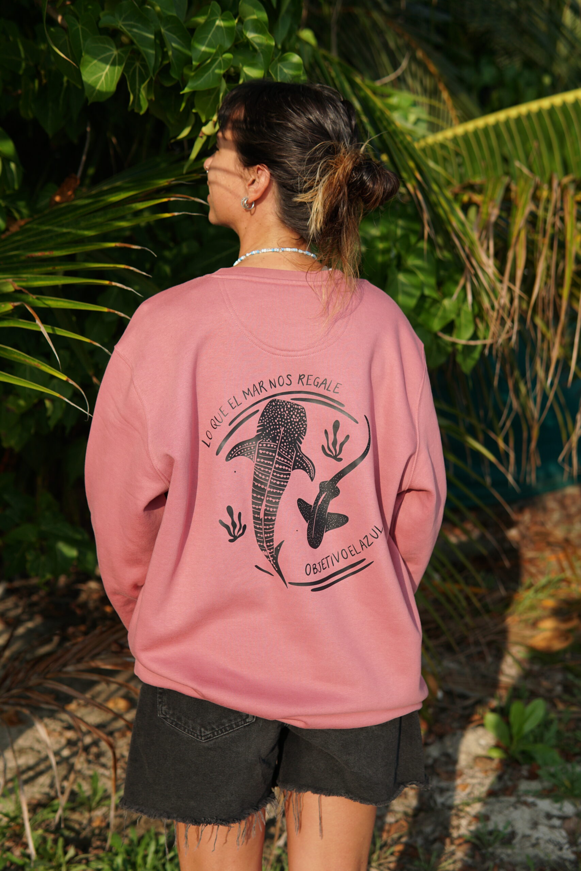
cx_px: 290
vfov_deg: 43.6
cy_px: 436
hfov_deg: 29.9
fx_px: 1089
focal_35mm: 45
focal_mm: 30
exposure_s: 1/1600
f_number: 2.8
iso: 100
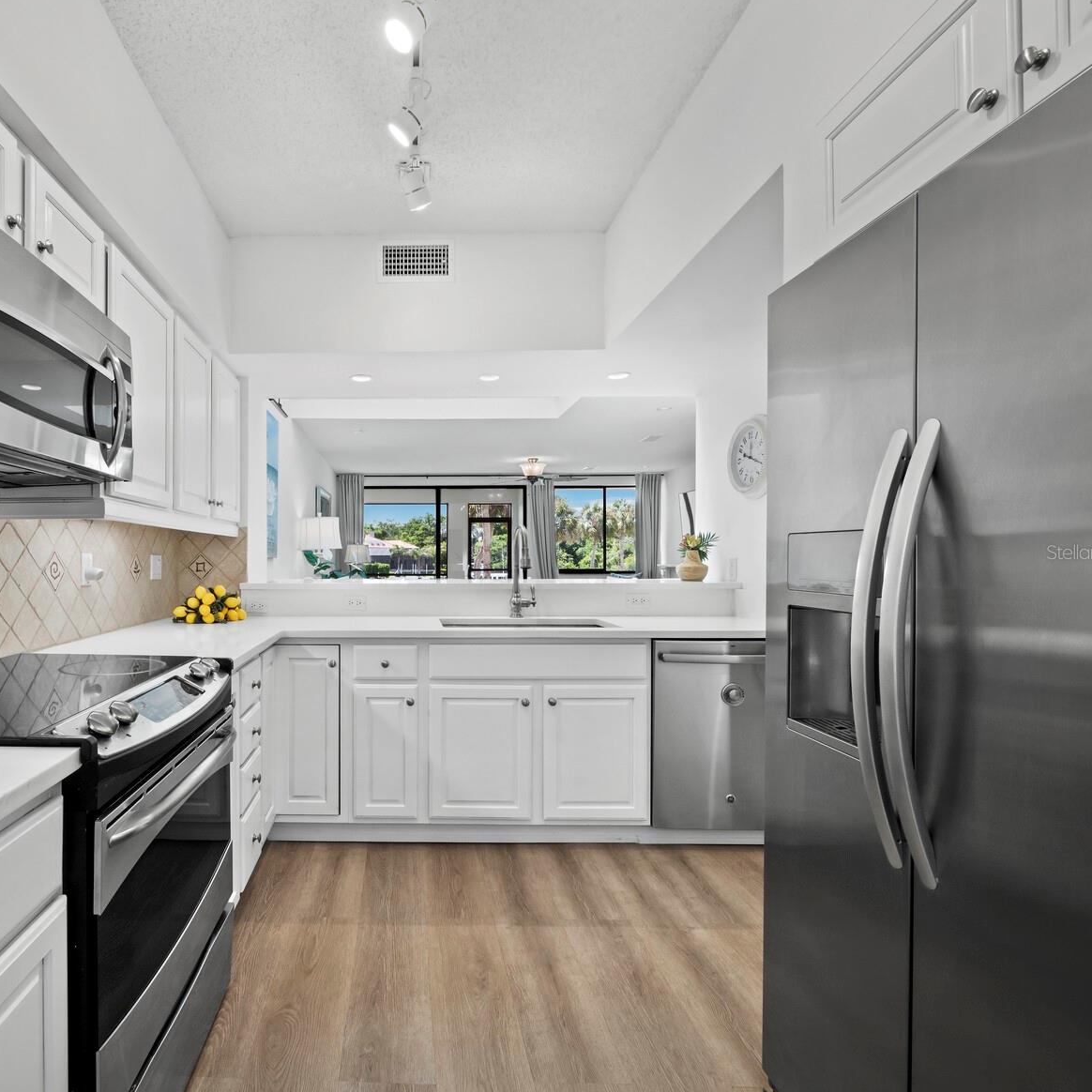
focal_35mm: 17
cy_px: 552
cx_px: 386
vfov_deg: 84.0
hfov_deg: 81.8
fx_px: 607
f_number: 11
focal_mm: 7
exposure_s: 1/5
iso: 400
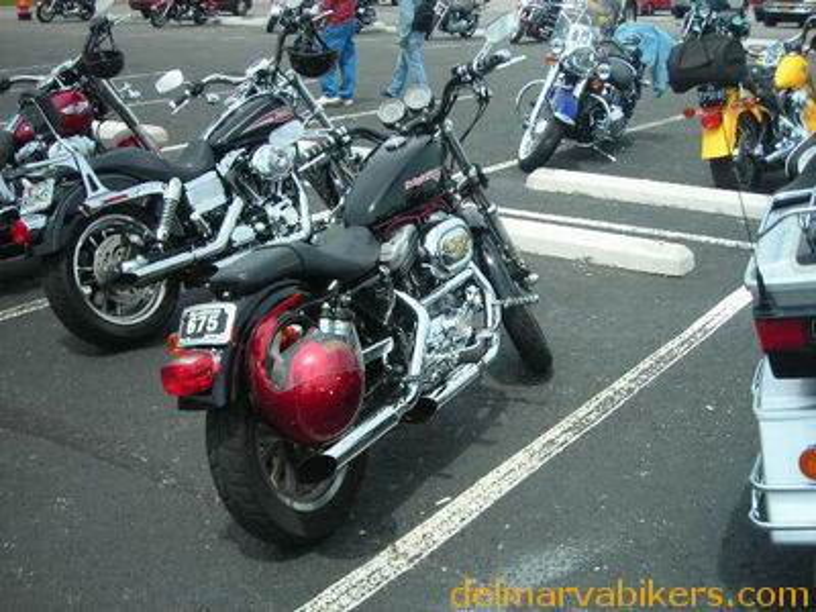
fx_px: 1108
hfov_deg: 40.4
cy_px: 306
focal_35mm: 47
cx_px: 408
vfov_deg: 30.9
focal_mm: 7.8
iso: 50
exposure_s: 1/114
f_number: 6.9
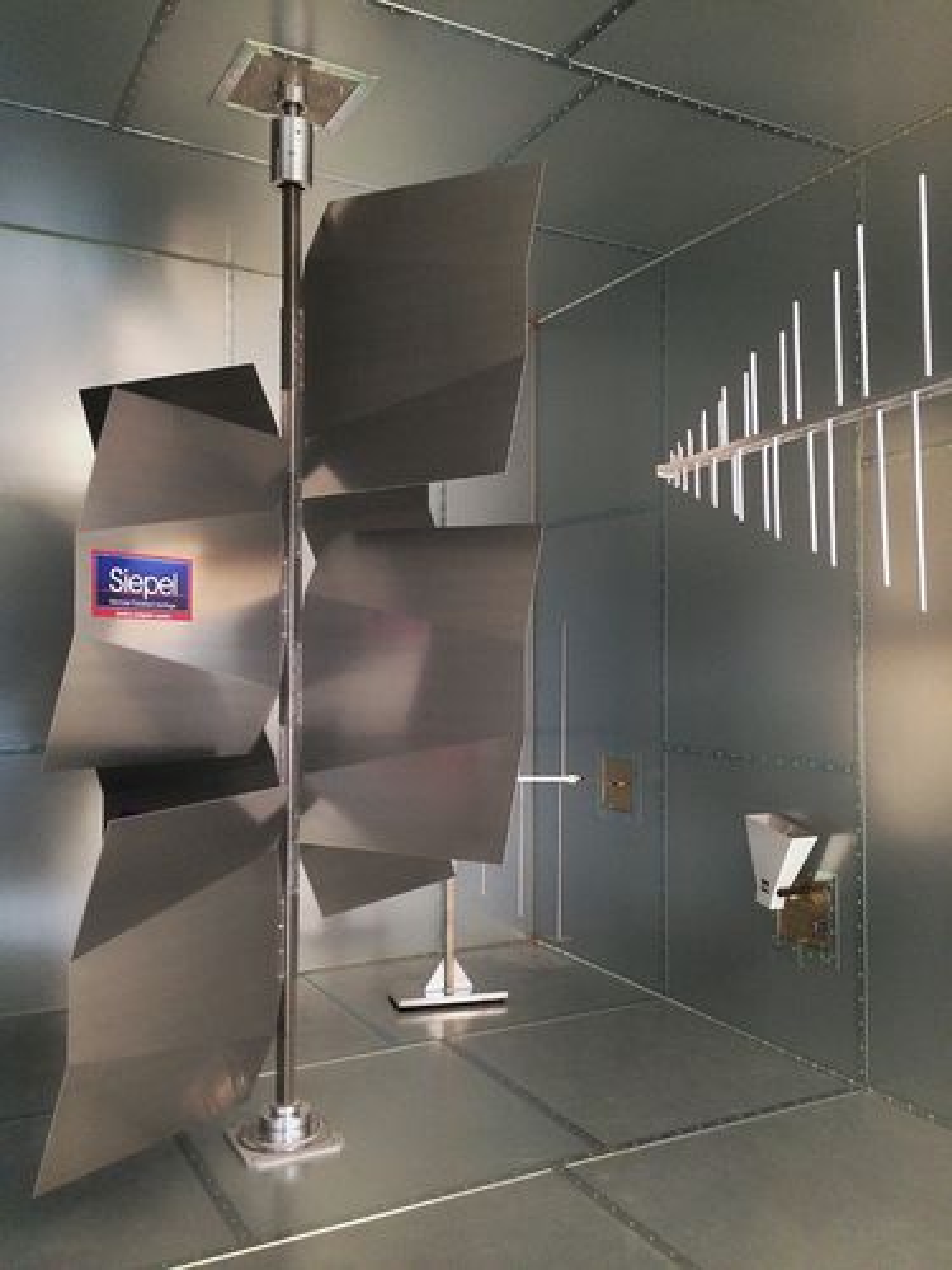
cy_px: 635
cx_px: 476
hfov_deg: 48.2
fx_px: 1063
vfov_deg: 61.7
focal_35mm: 29
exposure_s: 1/15
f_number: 2.2
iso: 320
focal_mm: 4.15
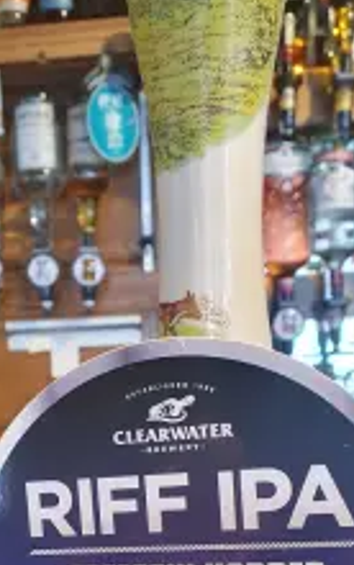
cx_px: 123
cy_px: 485
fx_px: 770
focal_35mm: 50
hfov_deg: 25.8
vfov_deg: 38.1
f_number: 2.4
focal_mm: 4.32
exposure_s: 1/50
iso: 320
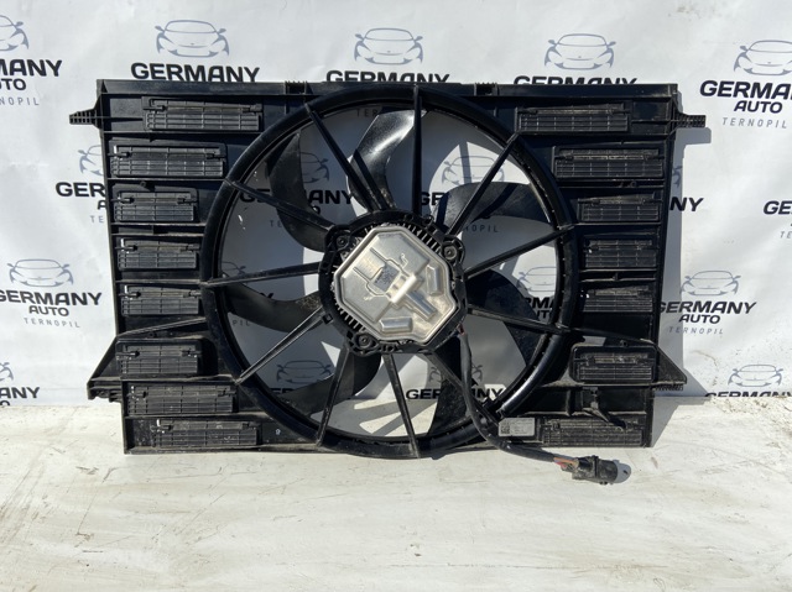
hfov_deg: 67.3
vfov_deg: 53.0
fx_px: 594
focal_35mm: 26
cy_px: 296
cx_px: 396
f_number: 1.8
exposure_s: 1/5236
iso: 32
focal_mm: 4.25
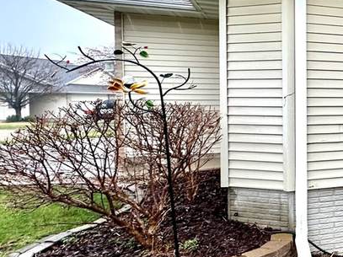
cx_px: 512
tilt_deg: -0.4
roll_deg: -0.3
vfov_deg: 32.8
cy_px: 114
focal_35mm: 44
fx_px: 436
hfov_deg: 28.4
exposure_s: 1/201
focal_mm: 2.22
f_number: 2.2
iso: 40
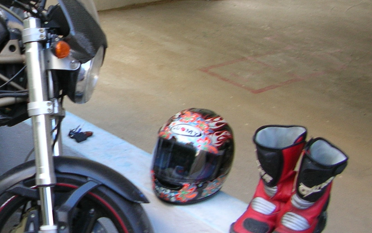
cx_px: 23
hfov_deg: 25.8
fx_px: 781
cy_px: 78
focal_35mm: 77
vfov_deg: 16.9
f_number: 2.8
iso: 50
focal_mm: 5.8
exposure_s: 1/38.3
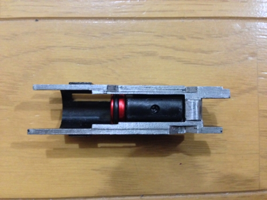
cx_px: 134
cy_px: 100
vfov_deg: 42.9
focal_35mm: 33
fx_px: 255
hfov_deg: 55.4
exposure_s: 1/15
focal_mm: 4.12
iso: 640
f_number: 2.4
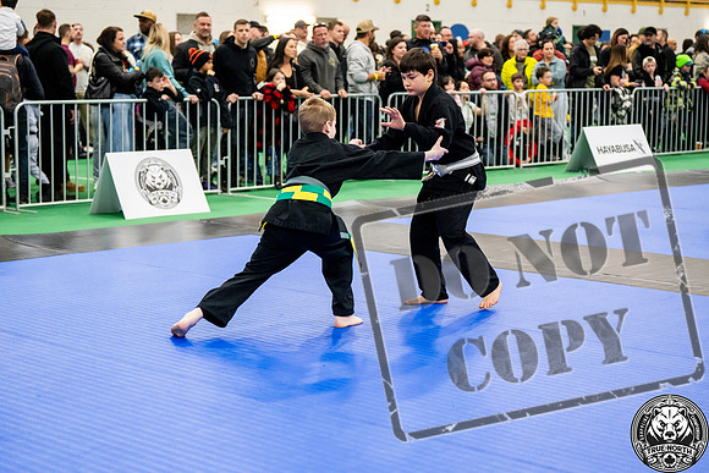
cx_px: 354
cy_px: 236
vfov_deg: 19.5
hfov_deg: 28.8
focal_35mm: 70
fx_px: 1379
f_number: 2.8
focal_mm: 70
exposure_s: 1/500
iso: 4000
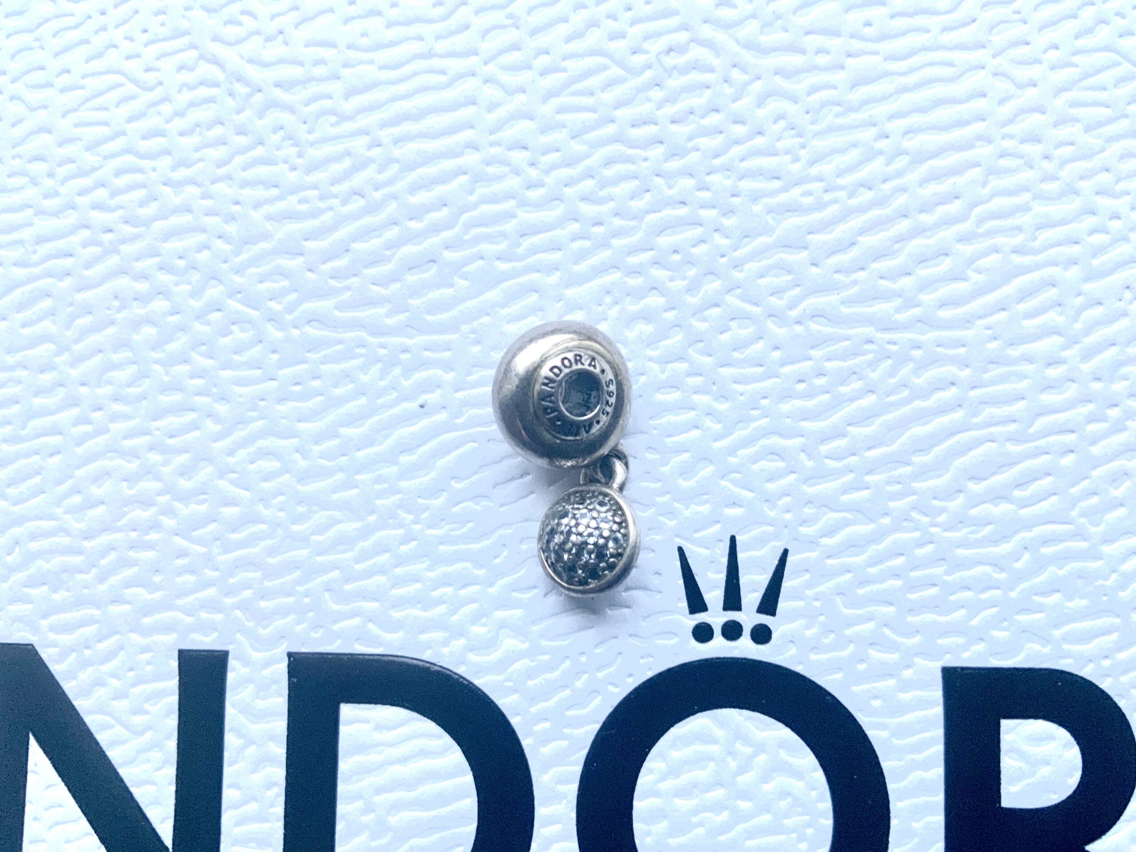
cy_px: 426
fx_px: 952
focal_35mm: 29
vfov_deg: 48.2
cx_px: 568
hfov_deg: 61.7
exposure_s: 1/60
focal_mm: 3
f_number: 1.8
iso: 80
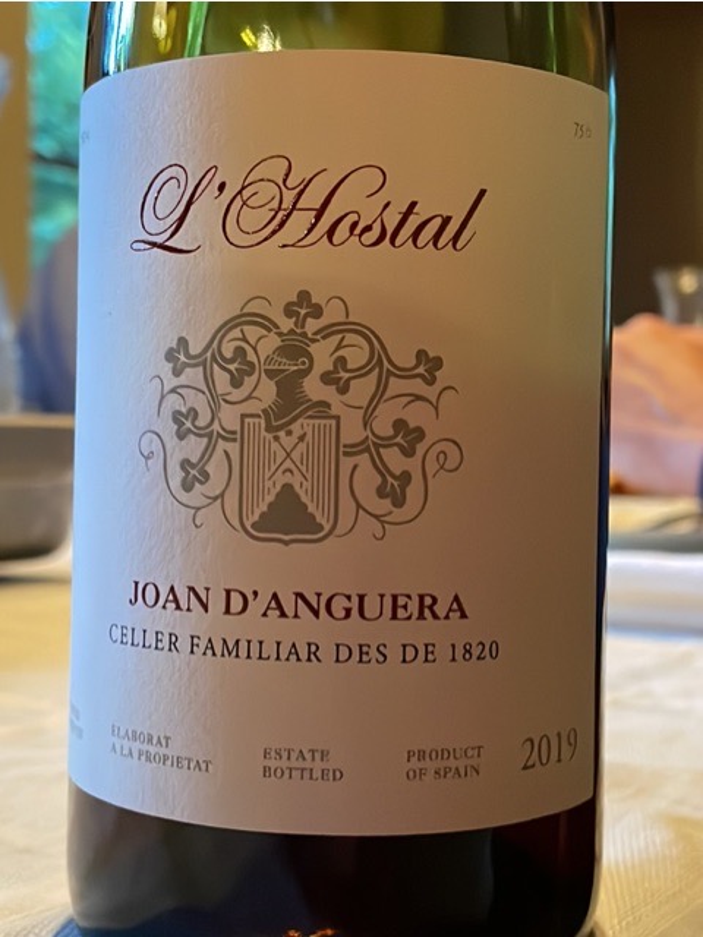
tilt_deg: -0.5
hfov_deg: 24.8
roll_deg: -1.0
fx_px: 1598
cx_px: 352
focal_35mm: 59
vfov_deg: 32.7
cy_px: 468
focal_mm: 4.2
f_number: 1.6
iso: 800
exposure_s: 1/50
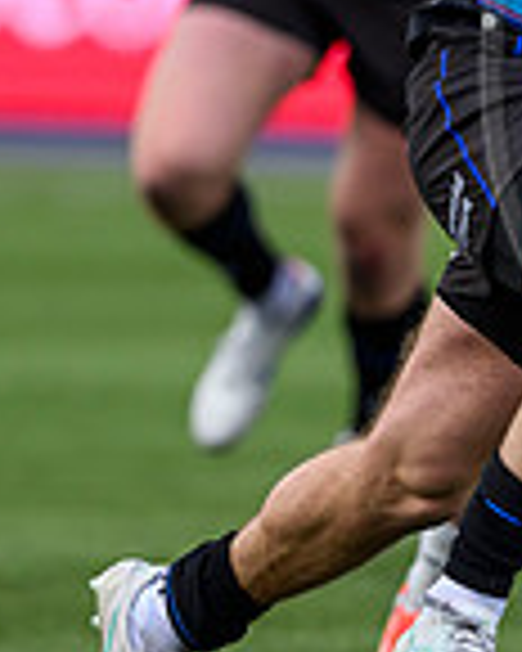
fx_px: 32269
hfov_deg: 0.9
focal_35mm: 1671
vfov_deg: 1.2
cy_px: 170
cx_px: 841
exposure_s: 1/2500
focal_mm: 400
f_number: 4
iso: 640
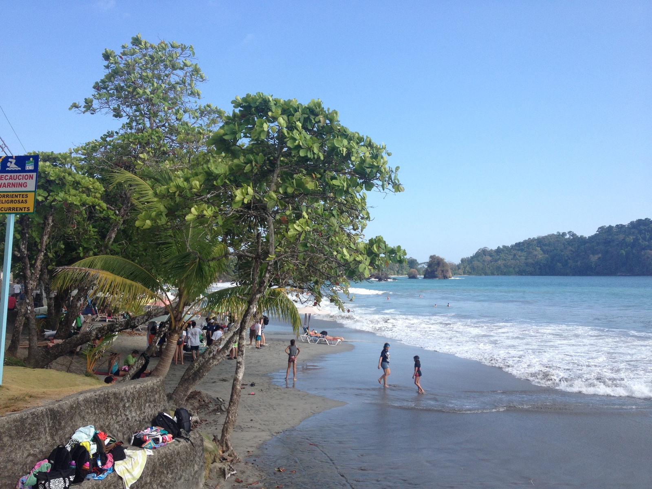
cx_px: 326
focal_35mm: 35
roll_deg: +0.4
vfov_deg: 40.7
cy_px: 244
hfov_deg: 52.6
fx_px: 659
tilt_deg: -0.3
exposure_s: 1/1151
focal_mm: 4.28
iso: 50
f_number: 2.4
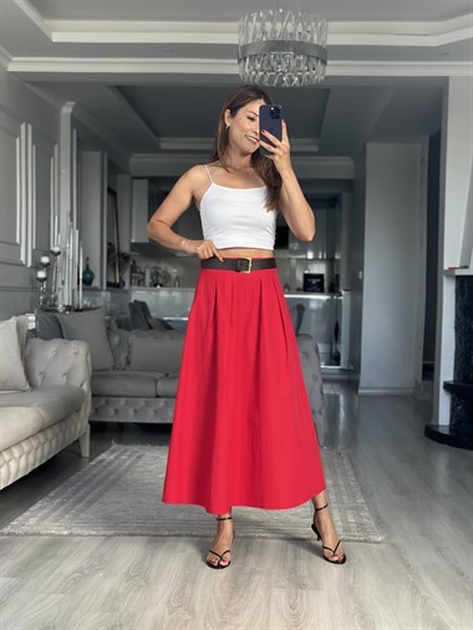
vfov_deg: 39.6
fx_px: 874
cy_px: 315
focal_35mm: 48
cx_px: 236
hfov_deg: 30.3
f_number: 1.78
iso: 125
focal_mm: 6.86
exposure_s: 1/62
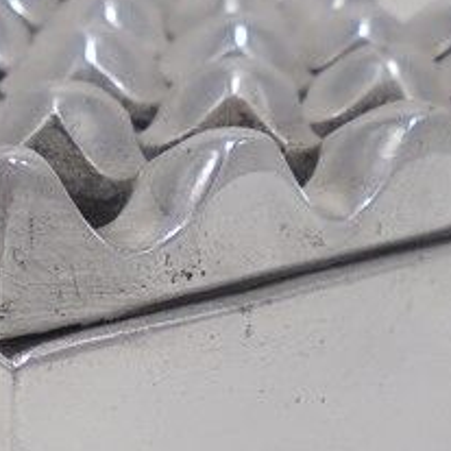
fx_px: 1474
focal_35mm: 100
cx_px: 87
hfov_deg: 17.2
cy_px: 302
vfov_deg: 17.4
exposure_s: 1/100
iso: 100
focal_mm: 4.6
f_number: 3.5
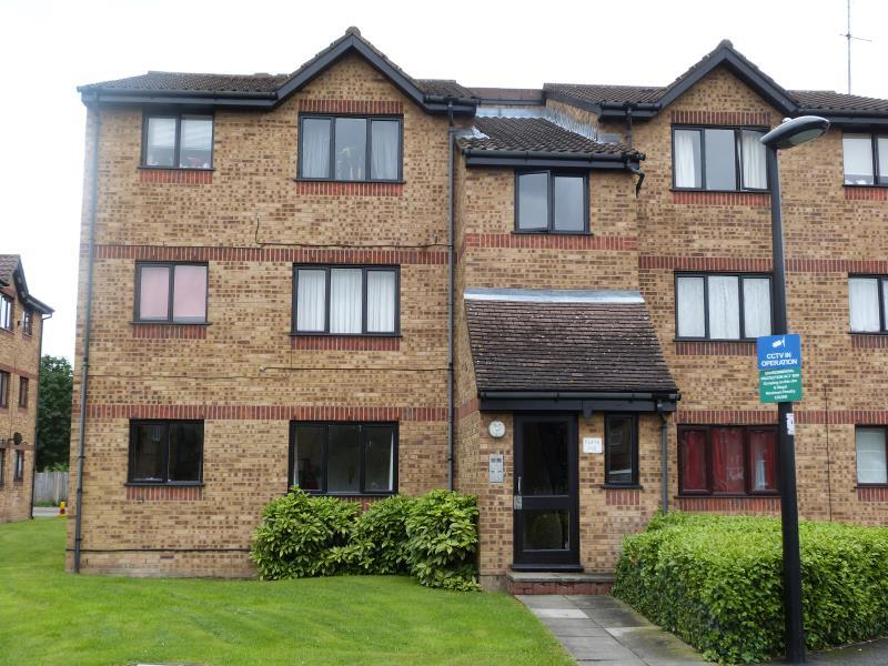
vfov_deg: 33.6
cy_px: 333
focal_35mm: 43
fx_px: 1103
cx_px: 444
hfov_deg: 43.9
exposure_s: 1/160
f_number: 4
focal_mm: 7.6
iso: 100
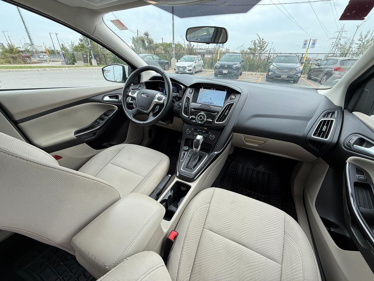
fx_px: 151
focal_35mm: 14
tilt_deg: -29.1
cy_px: 140
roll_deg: -2.6
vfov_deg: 85.7
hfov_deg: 102.1
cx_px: 187
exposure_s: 1/99
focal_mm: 2.22
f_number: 2.2
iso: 50
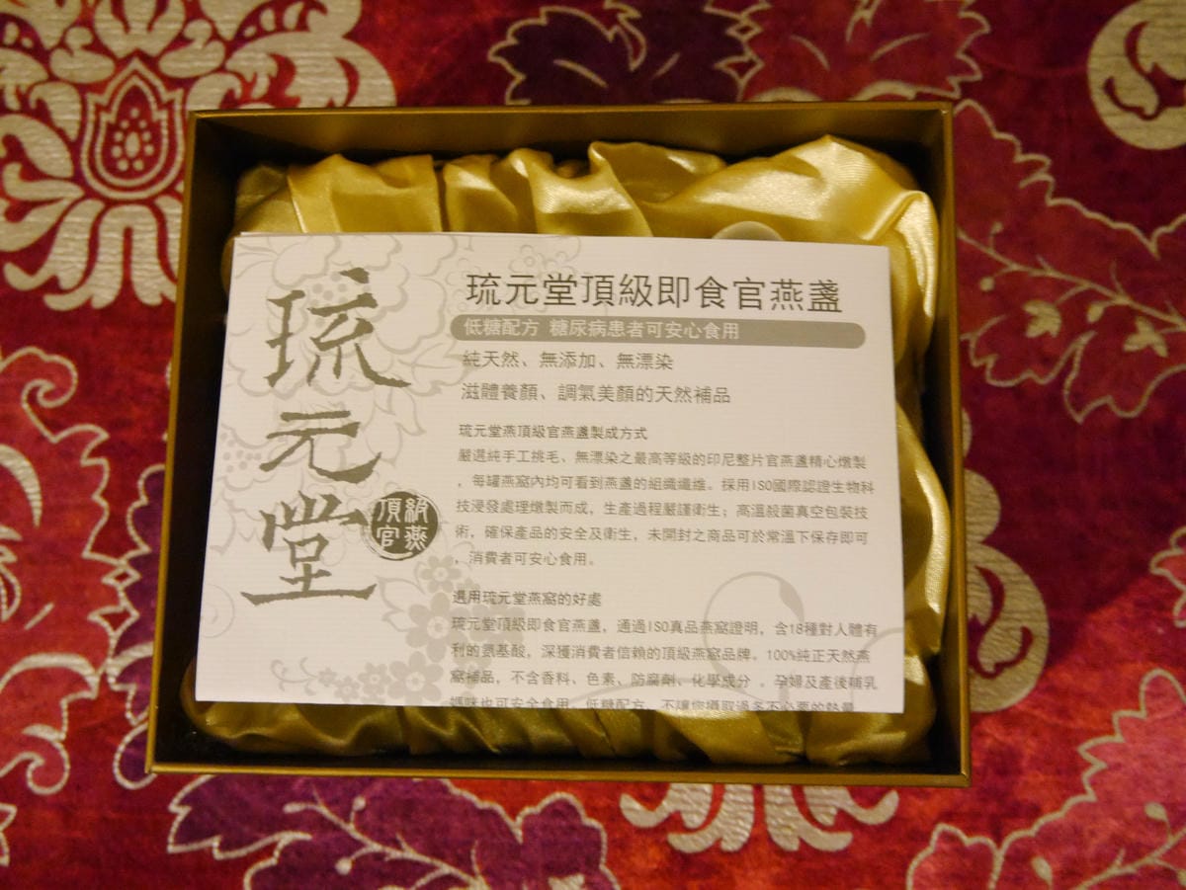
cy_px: 445
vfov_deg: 37.7
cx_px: 593
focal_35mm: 38
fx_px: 1302
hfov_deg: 49.0
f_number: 4.3
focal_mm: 19
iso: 3200
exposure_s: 1/25
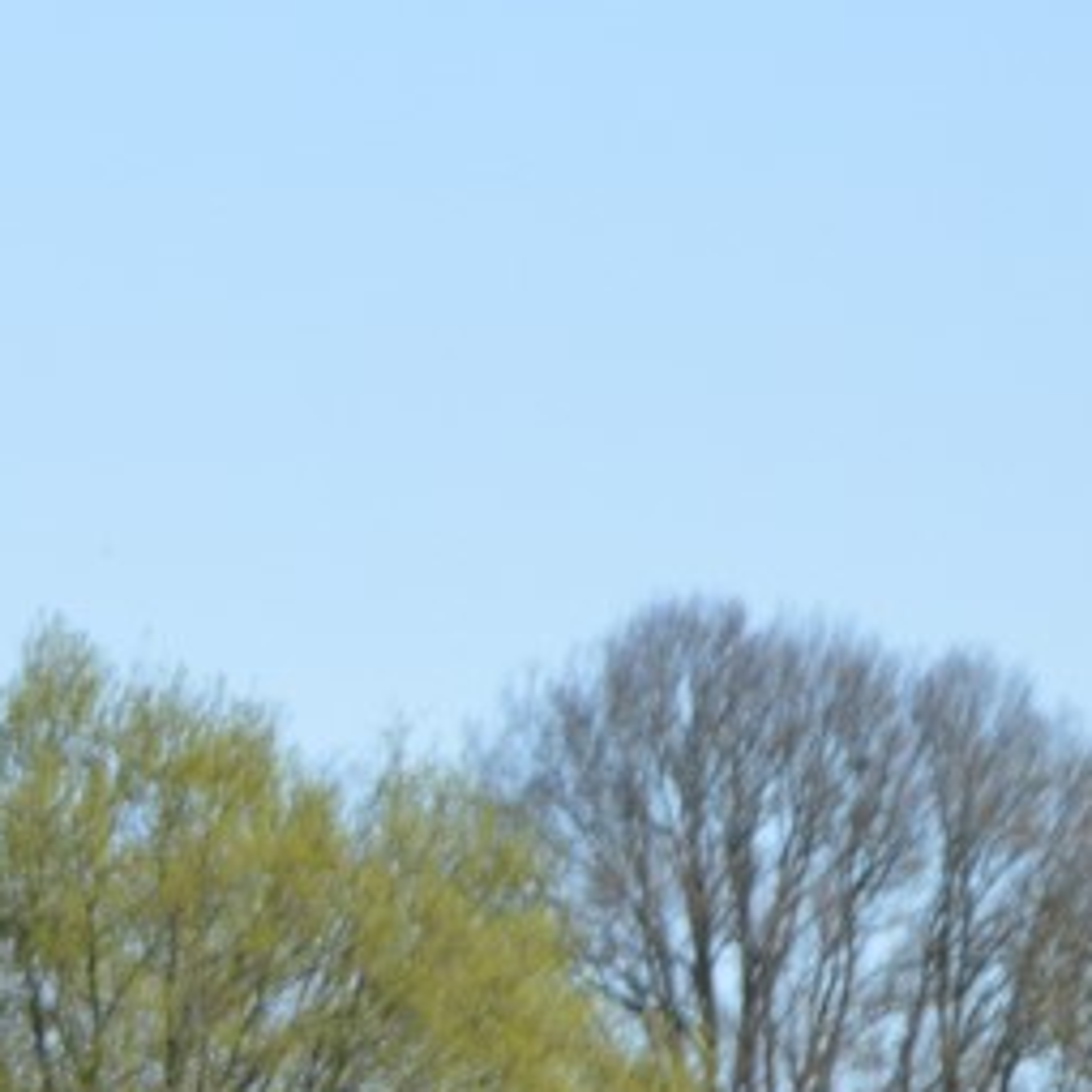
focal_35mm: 446
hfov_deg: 3.8
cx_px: -2051
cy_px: 1405
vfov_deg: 3.9
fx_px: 15907
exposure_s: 1/1000
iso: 400
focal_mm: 55
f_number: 5.6
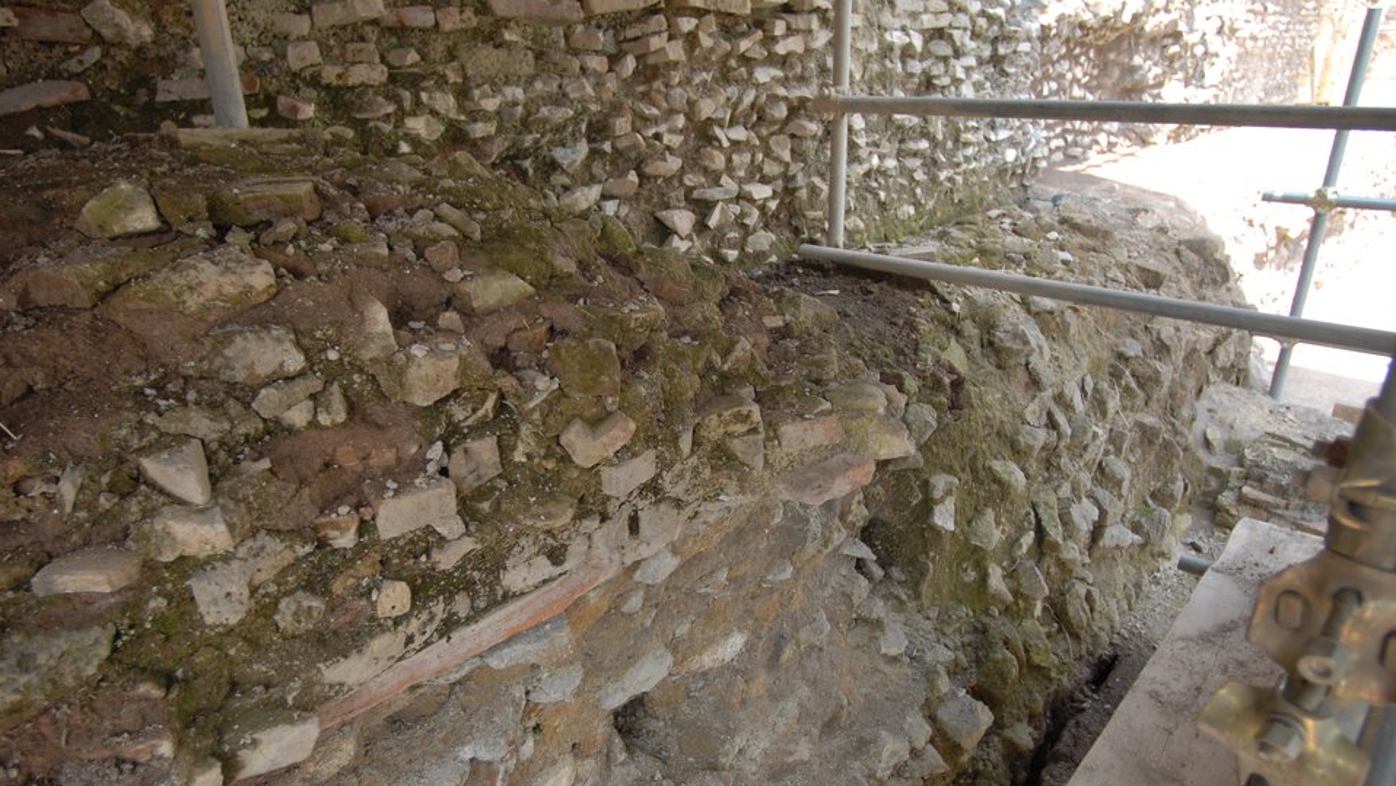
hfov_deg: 78.7
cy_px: 453
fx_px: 852
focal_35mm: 23
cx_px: 690
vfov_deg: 49.4
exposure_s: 1/160
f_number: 3.5
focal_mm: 14
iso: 200
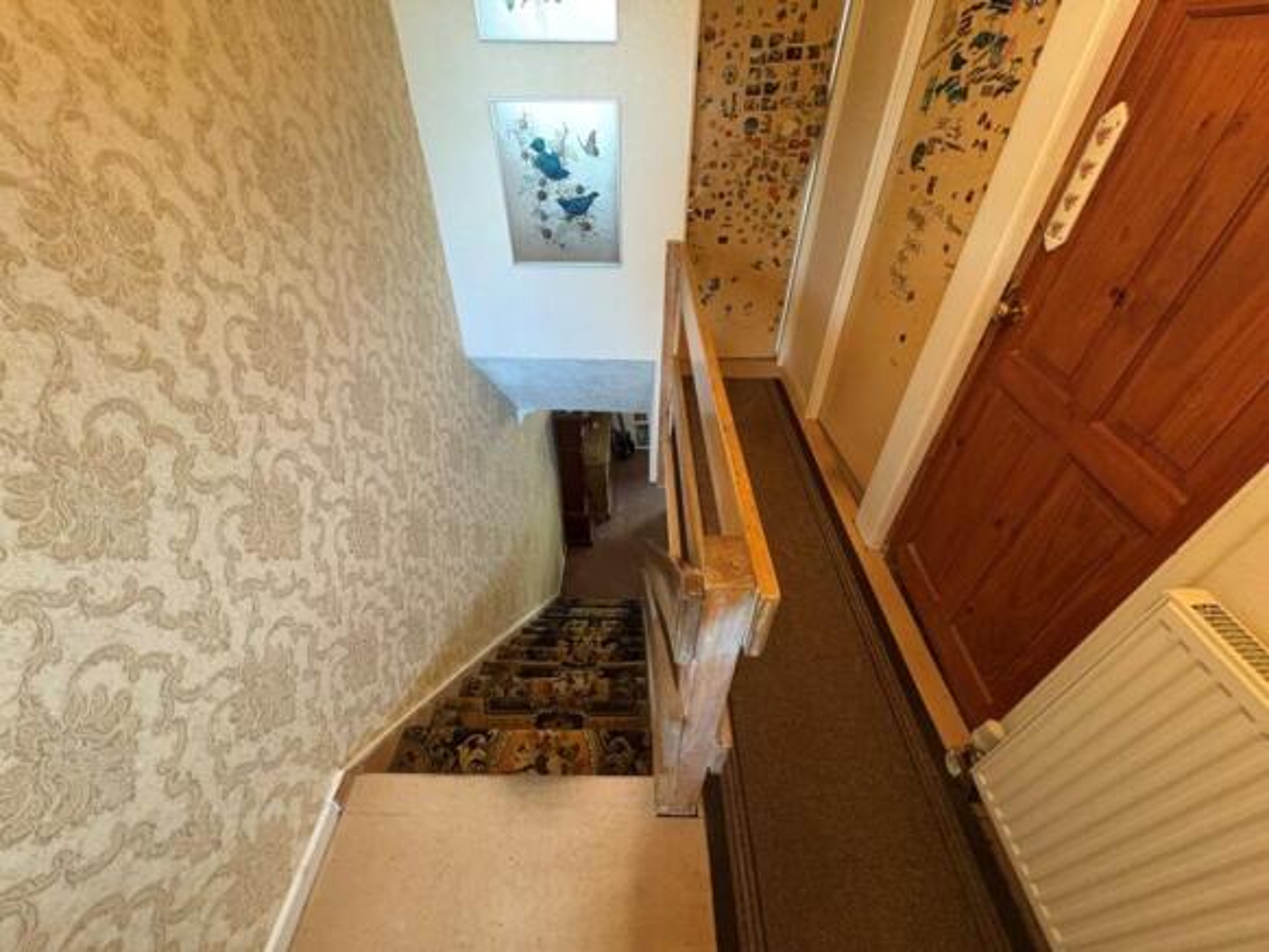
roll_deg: -0.1
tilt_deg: -40.0
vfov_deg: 85.7
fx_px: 513
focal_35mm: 14
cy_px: 476
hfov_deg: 102.0
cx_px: 634
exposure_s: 1/60
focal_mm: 2.22
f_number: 2.2
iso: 500
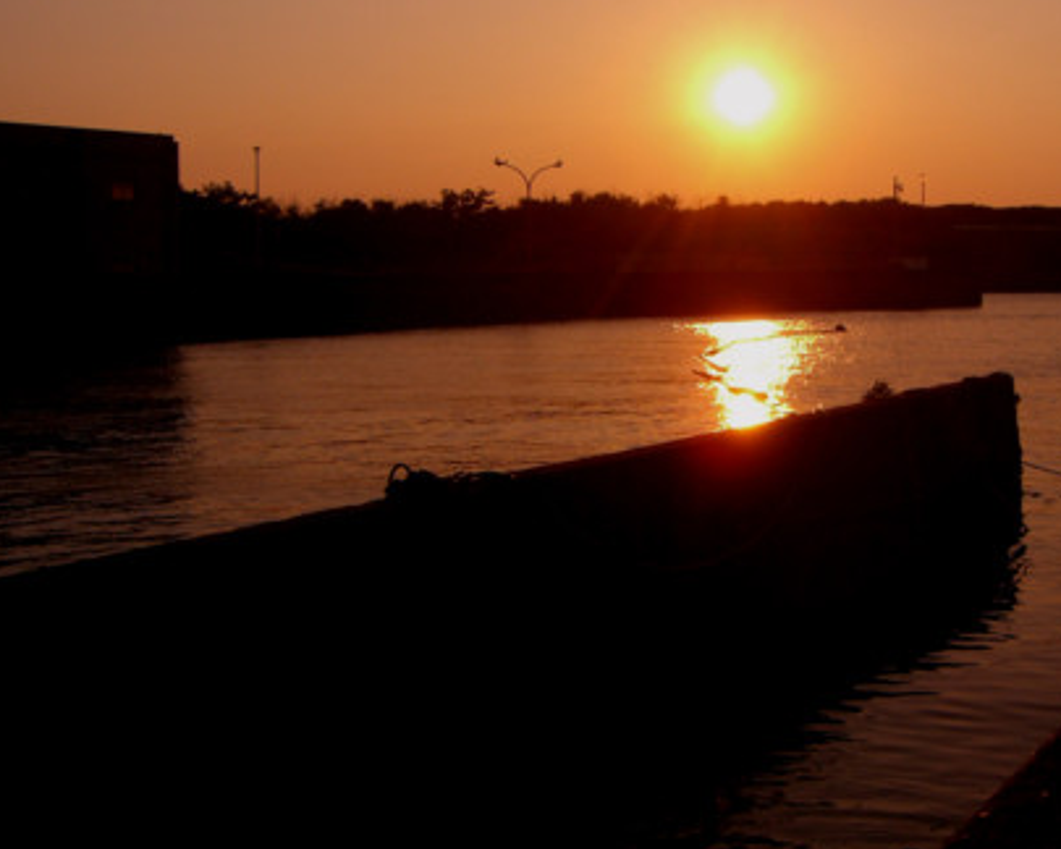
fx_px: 1727
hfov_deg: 33.7
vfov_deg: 27.6
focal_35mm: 55
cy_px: 359
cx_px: 752
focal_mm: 6.2
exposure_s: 1/1250
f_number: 4.3
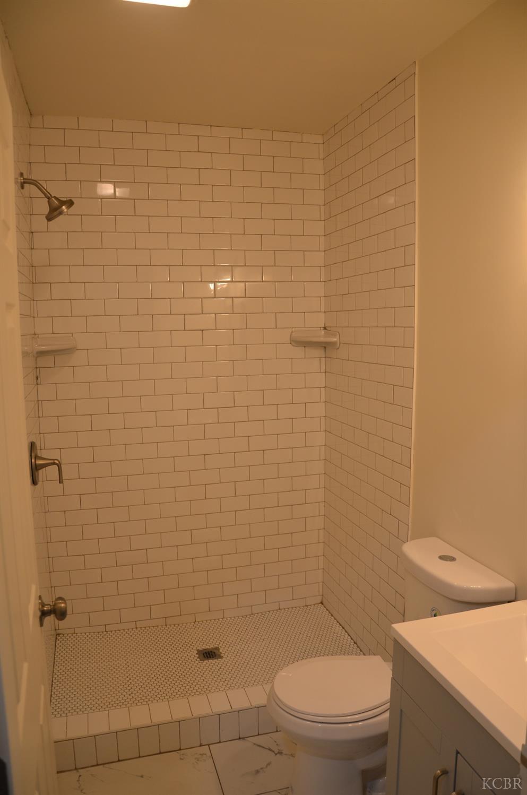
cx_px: 264
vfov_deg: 67.5
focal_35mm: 27
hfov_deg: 47.8
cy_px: 398
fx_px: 595
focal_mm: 18
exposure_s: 1/80
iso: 400
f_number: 4.5
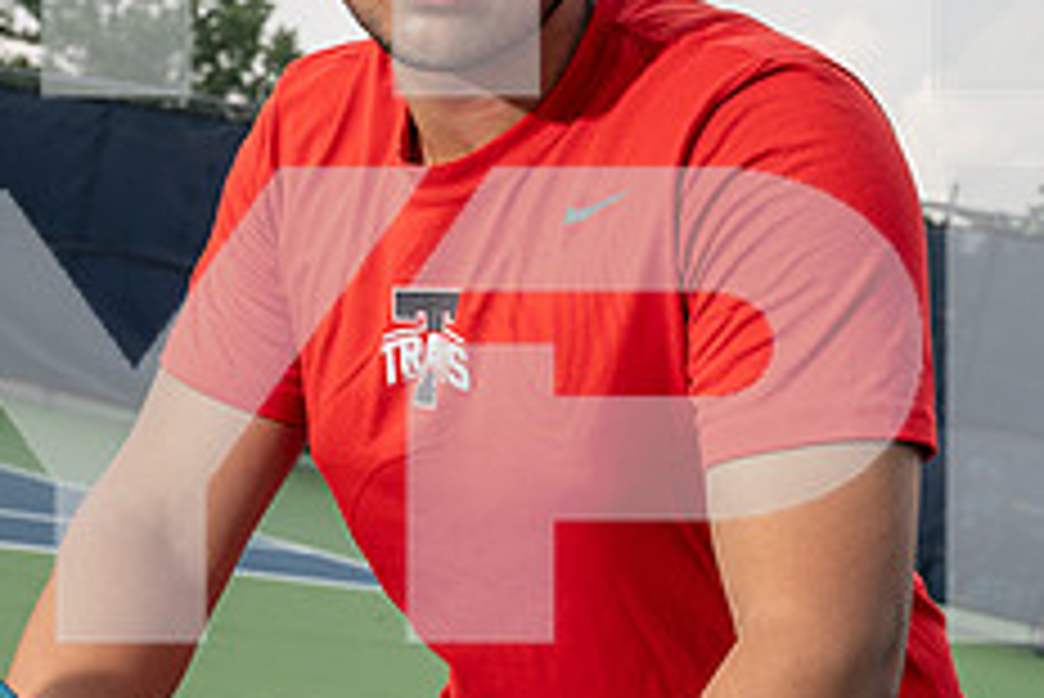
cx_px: 320
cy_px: 408
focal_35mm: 105
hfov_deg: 19.4
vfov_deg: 13.1
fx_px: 3047
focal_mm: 42
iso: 100
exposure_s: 1/250
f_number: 8
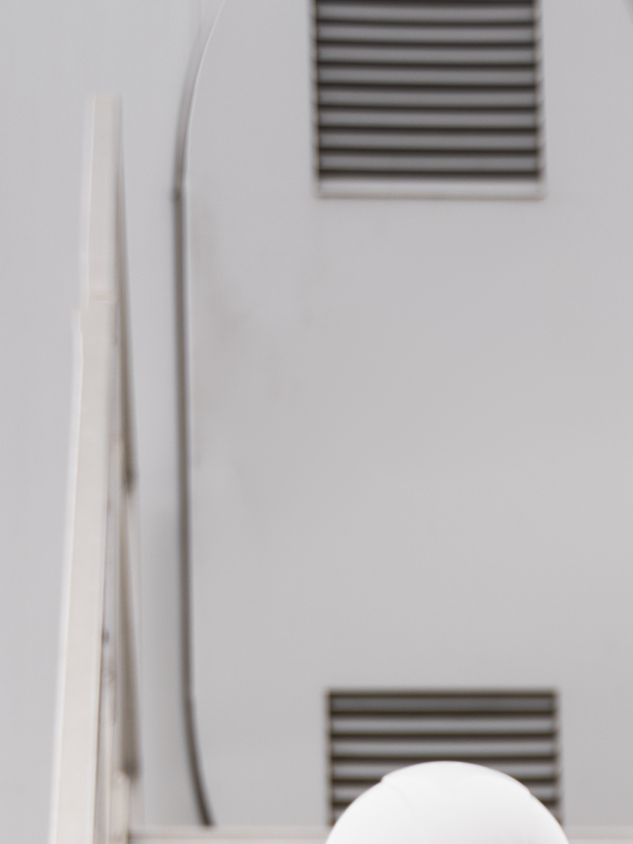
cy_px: 1610
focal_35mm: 160
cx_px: 678
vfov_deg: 11.3
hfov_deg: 9.2
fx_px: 3900
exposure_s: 1/500
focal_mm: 37
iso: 160
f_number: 2.8
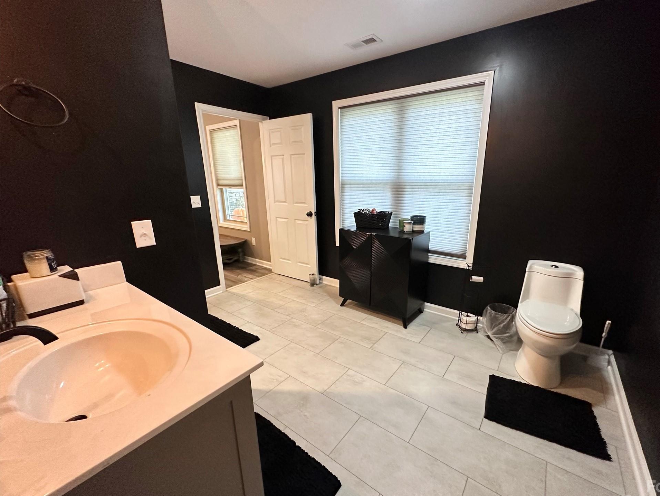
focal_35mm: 15
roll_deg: -0.3
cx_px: 353
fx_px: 286
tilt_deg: -15.8
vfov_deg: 81.7
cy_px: 255
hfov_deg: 98.0
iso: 320
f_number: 2.2
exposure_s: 1/60
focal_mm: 2.22
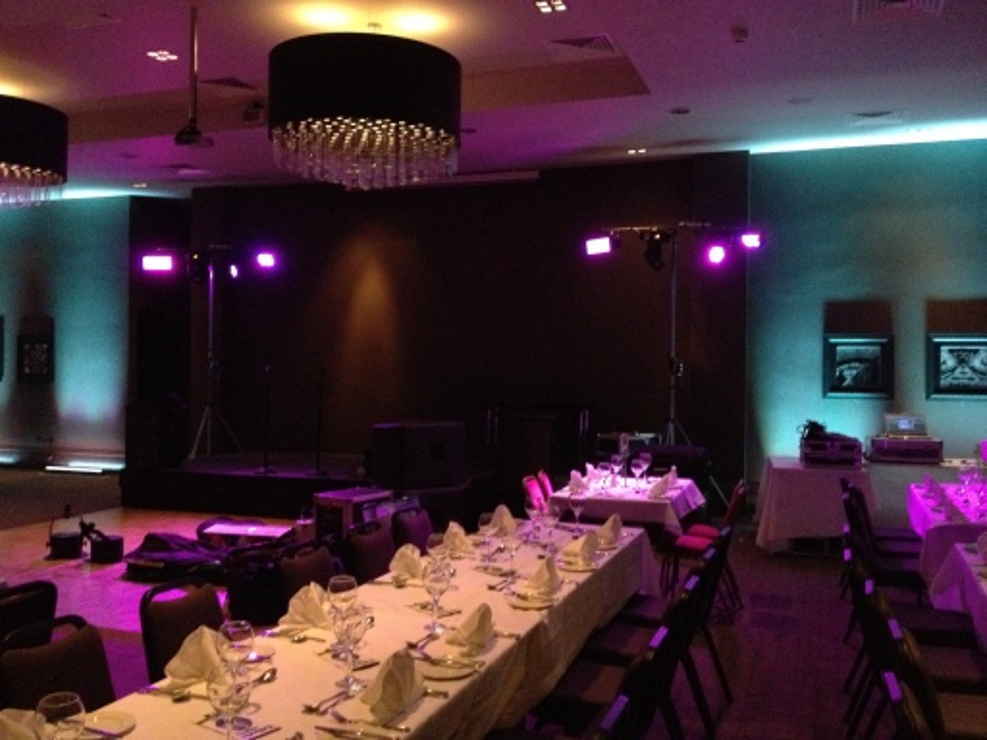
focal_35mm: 35
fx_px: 998
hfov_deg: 52.6
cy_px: 370
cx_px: 494
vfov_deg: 40.7
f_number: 2.4
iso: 800
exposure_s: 1/15
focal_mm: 4.28
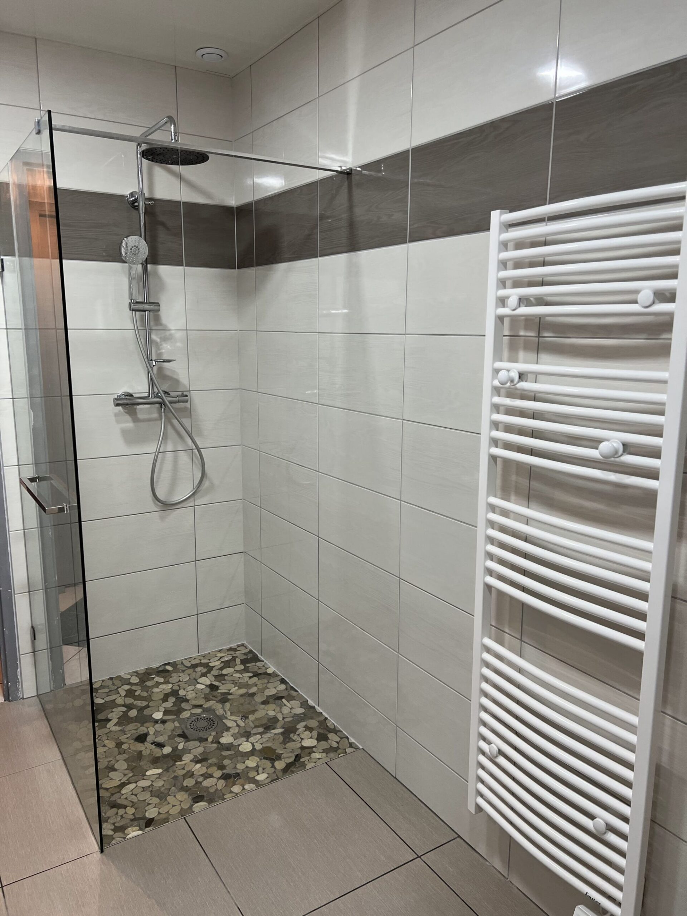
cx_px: 344
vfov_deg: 67.3
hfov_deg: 53.1
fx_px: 688
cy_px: 458
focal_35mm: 26
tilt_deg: -10.3
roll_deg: -1.3
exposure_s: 1/100
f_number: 1.5
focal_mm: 5.7
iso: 125
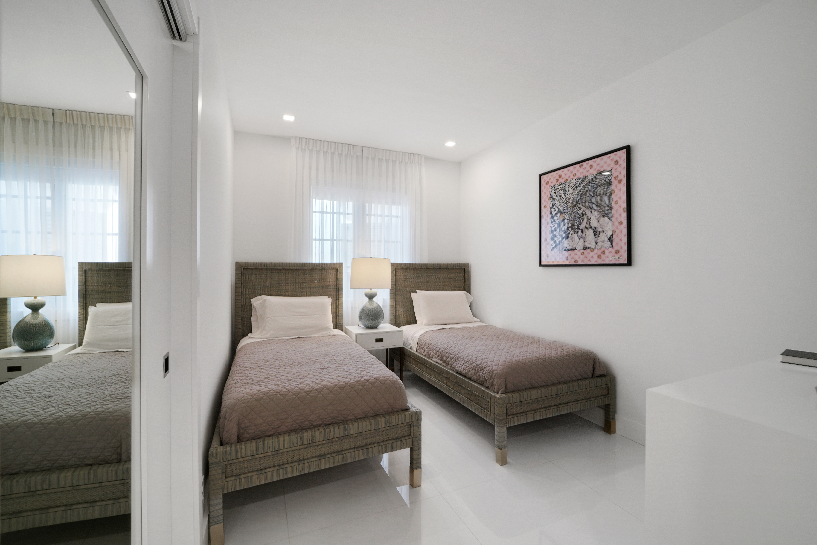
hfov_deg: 104.3
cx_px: 408
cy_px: 272
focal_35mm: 14
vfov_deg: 81.2
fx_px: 318
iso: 160
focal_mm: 14
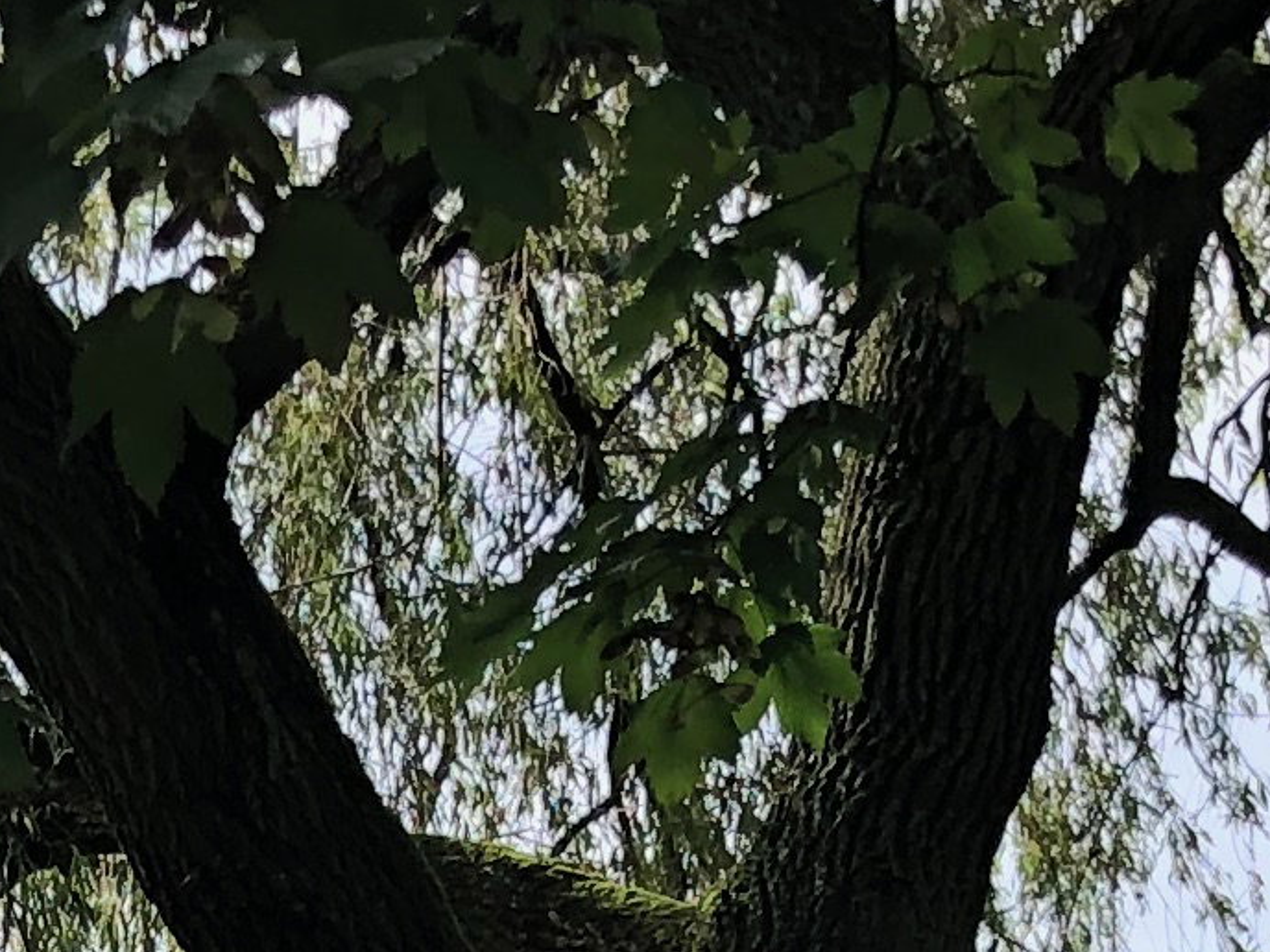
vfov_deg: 7.9
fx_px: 6017
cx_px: -430
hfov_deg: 11.7
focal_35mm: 164
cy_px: 2725
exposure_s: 1/489
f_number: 1.8
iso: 20
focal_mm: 3.99
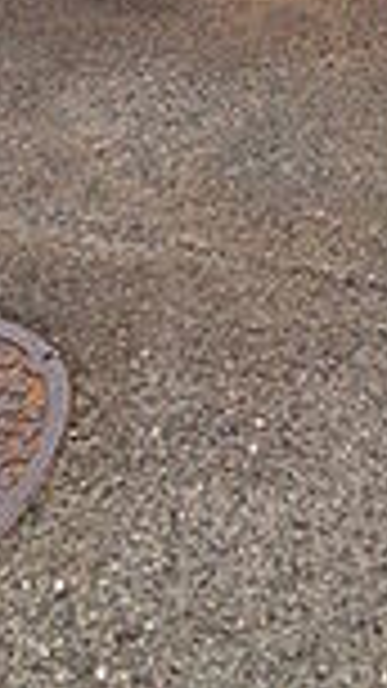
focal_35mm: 60
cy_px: -319
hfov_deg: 18.3
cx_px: 540
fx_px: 1095
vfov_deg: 26.4
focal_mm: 1.83
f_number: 2.2
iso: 51
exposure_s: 1/1658
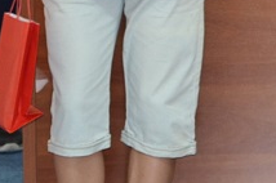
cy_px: -246
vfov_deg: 4.5
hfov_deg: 6.8
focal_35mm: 295
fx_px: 2257
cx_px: 548
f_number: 2
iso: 400
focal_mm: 35
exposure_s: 1/60
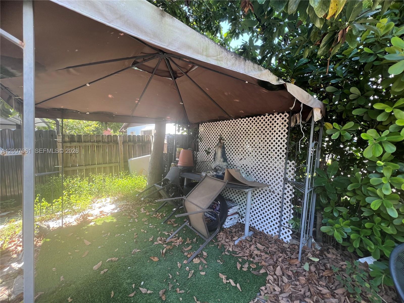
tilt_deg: -4.6
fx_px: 152
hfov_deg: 106.2
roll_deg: +0.1
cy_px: 152
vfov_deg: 89.9
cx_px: 202
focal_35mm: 13
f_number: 1.8
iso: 50
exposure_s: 1/99
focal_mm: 1.57
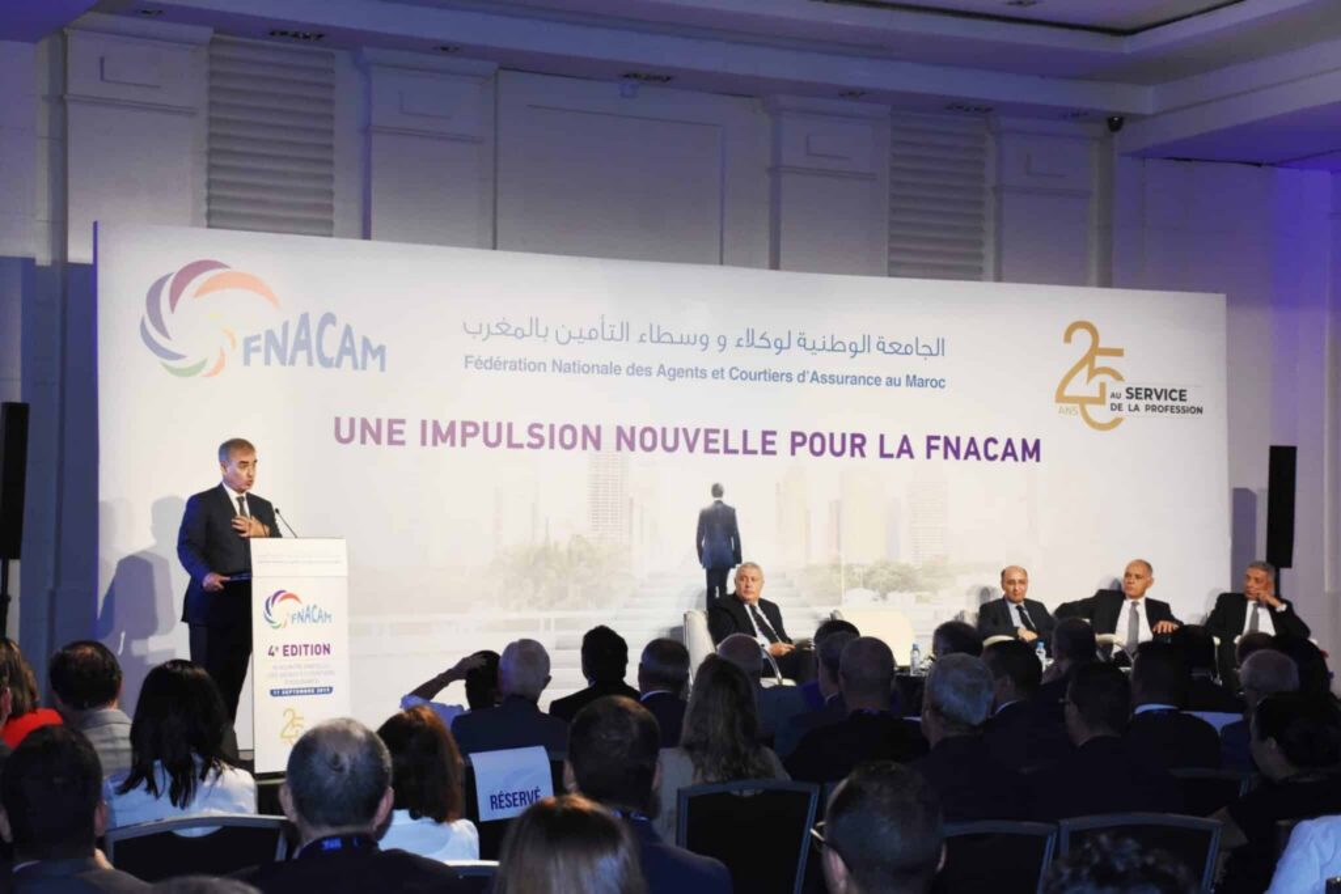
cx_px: 670
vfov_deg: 20.2
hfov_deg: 29.9
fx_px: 2515
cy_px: 447
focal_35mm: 68
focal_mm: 45
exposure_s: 1/60
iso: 1600
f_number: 5.6
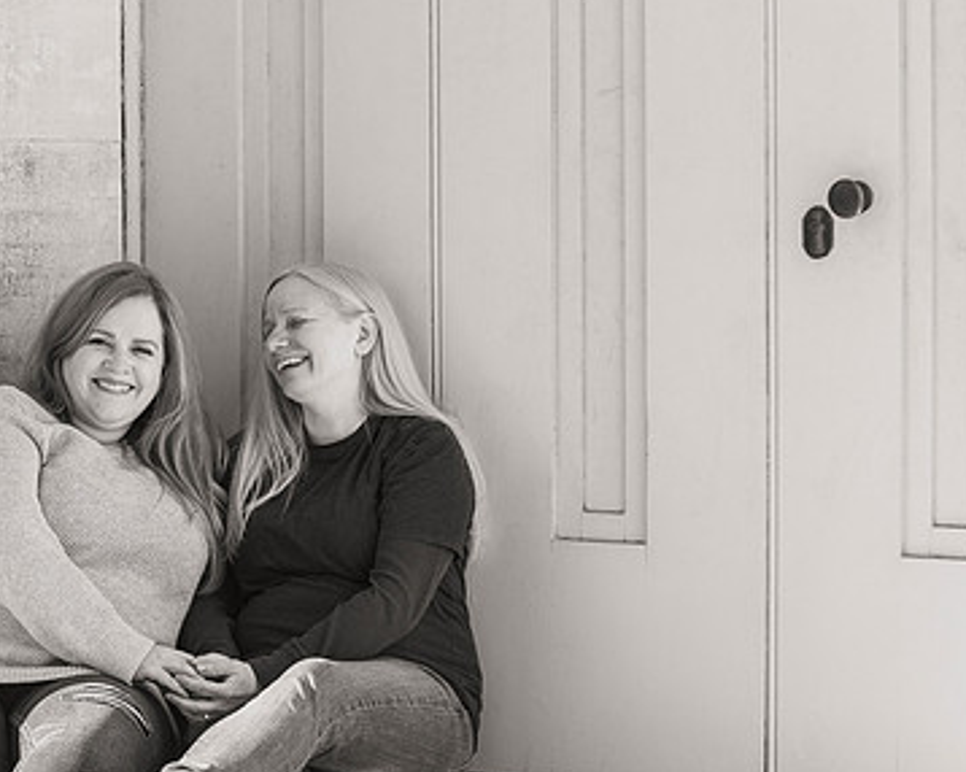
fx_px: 3629
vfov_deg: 12.1
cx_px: 205
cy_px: 467
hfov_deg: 15.1
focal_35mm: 127
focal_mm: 75
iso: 400
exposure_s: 1/1600
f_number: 4
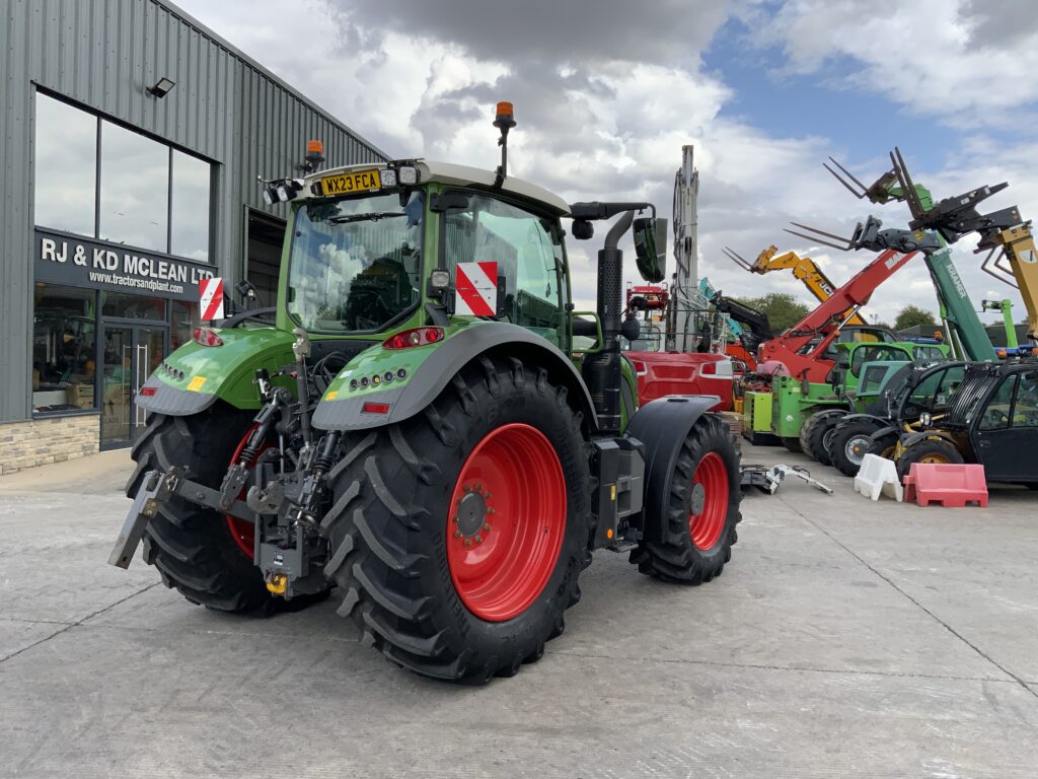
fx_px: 870
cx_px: 519
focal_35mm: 29
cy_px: 390
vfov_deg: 48.2
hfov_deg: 61.7
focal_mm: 3
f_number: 1.8
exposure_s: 1/1015
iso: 16
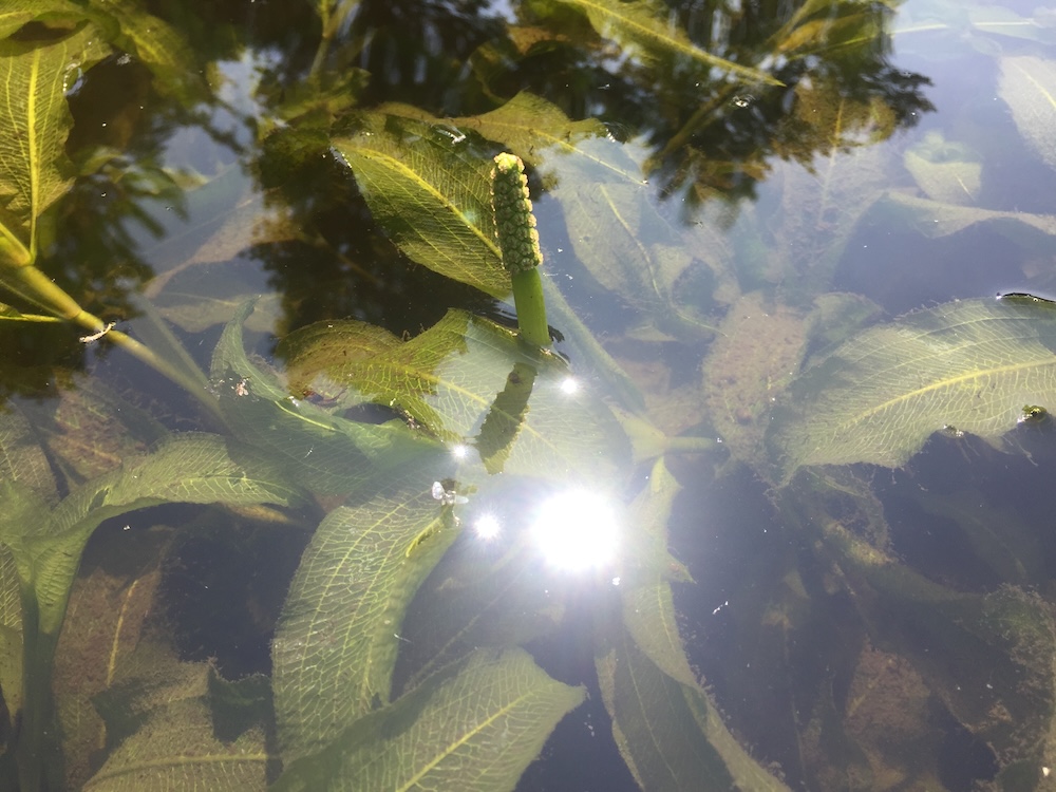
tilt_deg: -48.8
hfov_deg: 61.7
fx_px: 885
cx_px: 528
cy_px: 396
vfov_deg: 48.2
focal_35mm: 29
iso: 32
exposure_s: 1/682
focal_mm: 4.15
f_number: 2.2
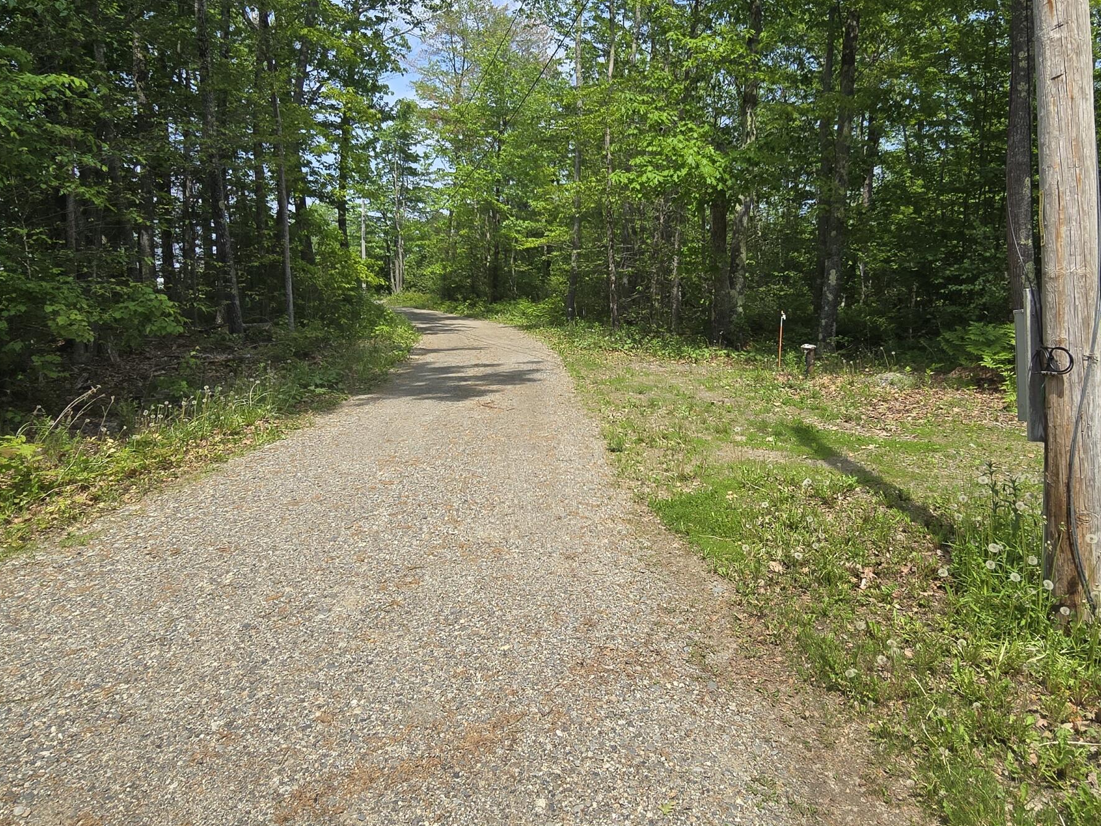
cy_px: 320
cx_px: 584
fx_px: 700
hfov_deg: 76.3
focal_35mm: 22
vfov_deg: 60.4
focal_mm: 2.2
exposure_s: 1/1632
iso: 50
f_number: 2.2
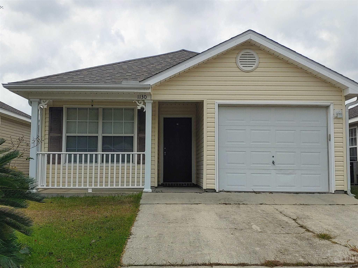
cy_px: 134
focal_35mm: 37
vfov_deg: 38.7
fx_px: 383
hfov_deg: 50.1
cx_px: 179
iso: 50
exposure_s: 1/3571
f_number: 1.5
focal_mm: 4.23
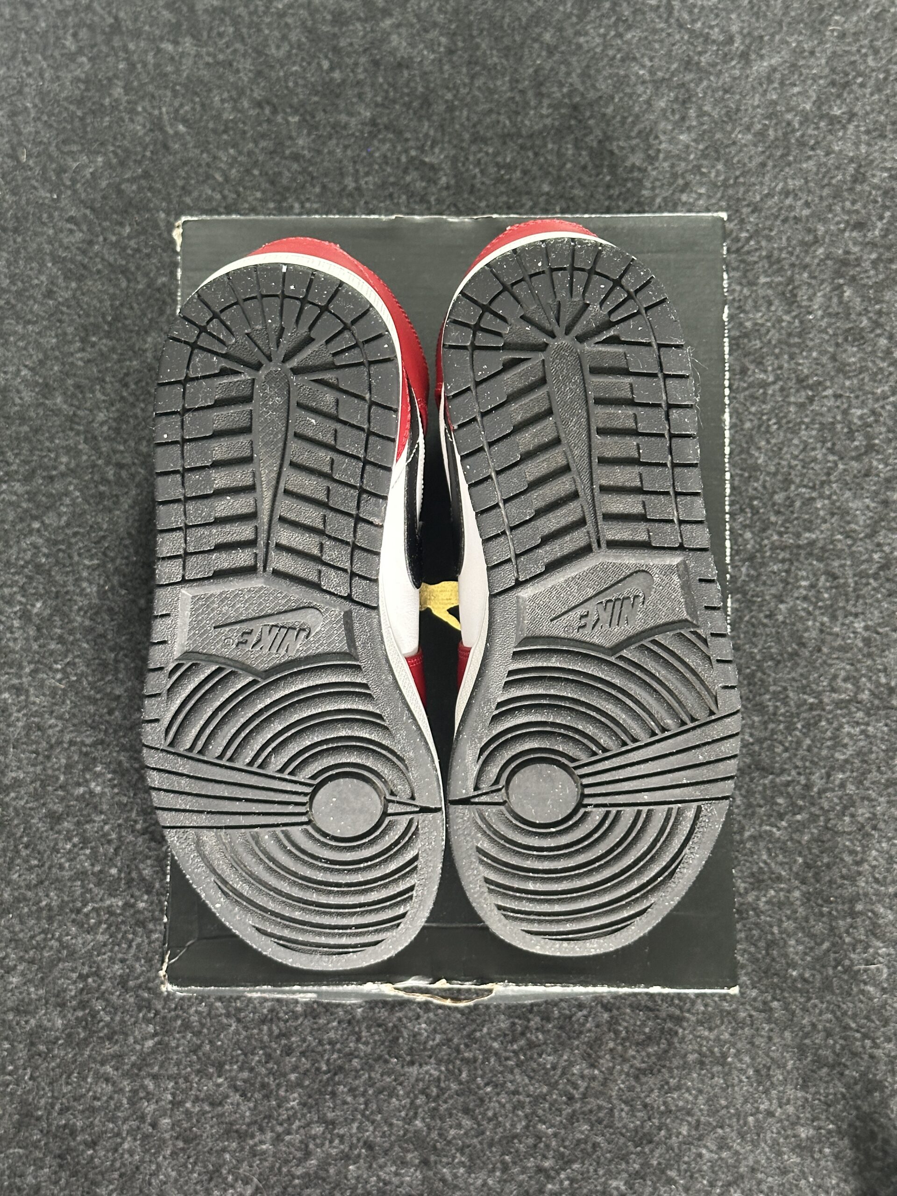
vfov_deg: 39.7
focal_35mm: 48
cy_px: 598
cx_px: 448
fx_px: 1658
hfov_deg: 30.3
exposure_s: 1/33
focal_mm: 6.86
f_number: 1.78
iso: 400
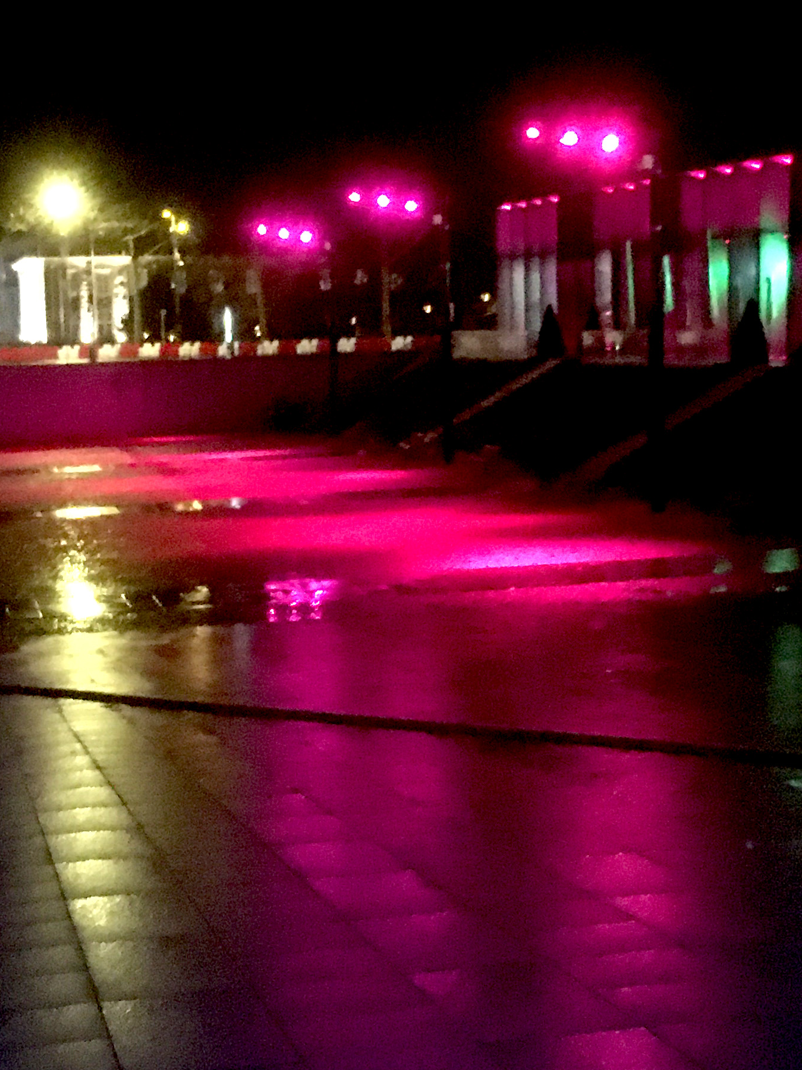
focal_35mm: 65
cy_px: 525
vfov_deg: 29.8
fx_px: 2008
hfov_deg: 22.6
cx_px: 407
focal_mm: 4.15
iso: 1250
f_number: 2.2
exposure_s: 1/17
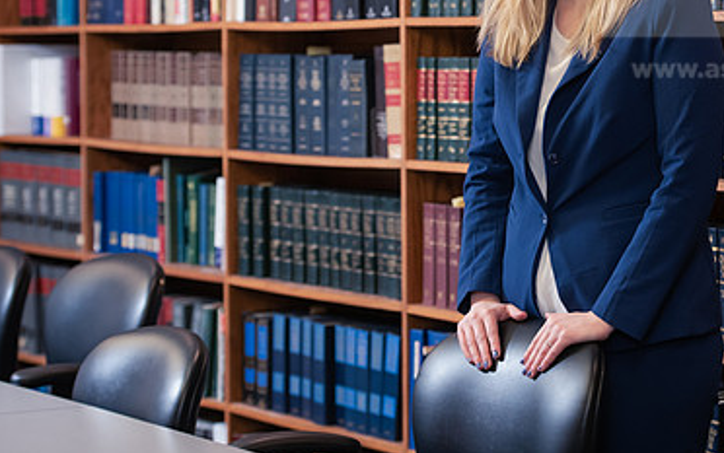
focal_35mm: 127
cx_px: 543
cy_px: 110
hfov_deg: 16.3
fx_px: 2507
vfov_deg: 10.3
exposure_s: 1/125
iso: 1000
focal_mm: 80
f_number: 3.5
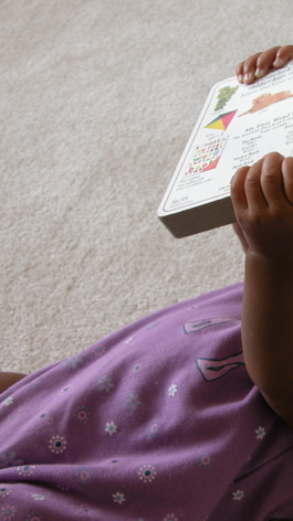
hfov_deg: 17.2
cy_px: 264
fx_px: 941
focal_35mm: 68
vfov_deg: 31.0
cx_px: 303
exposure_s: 1/57.9
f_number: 3.3
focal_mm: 11.6
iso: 100
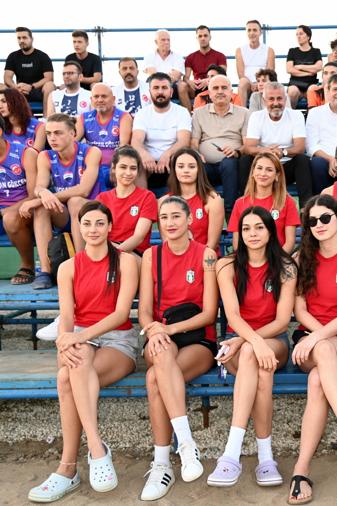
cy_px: 255
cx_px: 309
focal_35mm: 47
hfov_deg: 27.5
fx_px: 660
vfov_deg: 41.9
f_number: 4
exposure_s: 1/60
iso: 140
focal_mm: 31
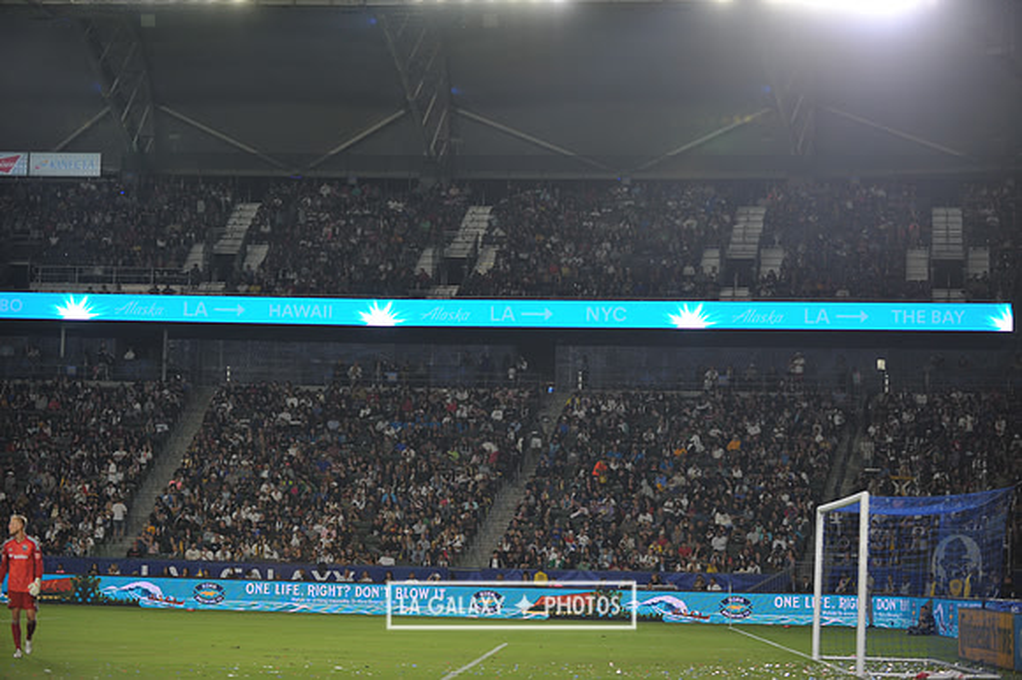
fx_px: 2553
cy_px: 340
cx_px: 511
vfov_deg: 15.2
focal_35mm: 90
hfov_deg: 22.6
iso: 1250
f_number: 2.8
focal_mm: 90
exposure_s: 1/1250
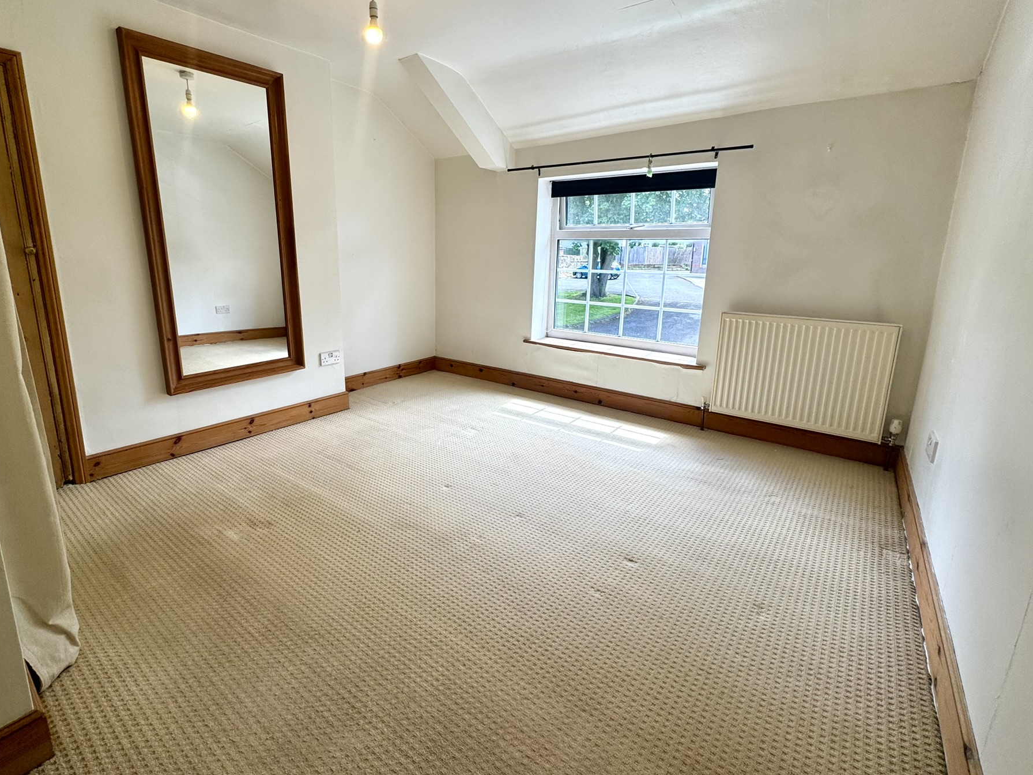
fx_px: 477
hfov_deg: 94.3
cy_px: 355
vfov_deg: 78.0
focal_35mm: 16
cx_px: 480
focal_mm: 2.22
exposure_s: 1/143
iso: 40
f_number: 2.2
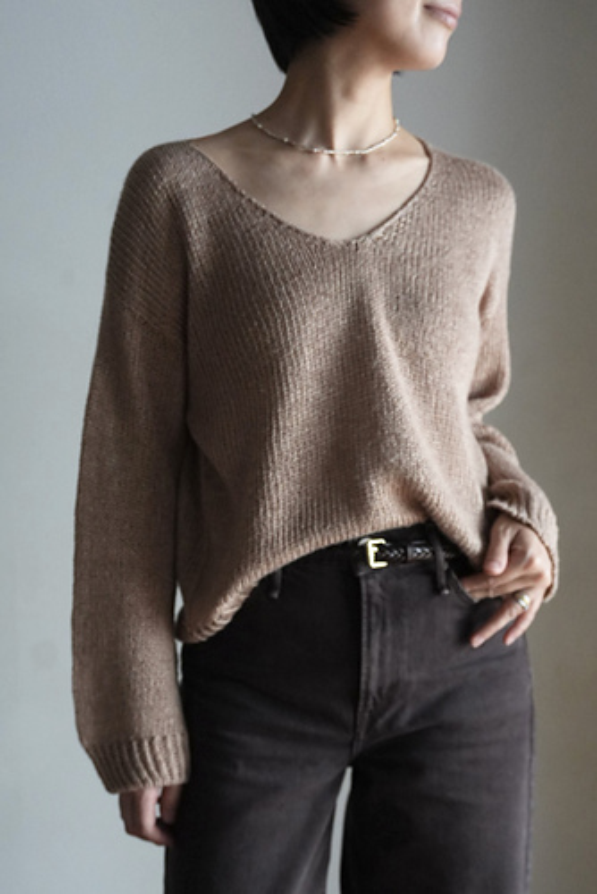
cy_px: 447
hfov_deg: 35.5
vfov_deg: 51.3
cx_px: 298
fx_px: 931
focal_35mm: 38
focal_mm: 25
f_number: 4.5
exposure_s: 1/160
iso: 2000
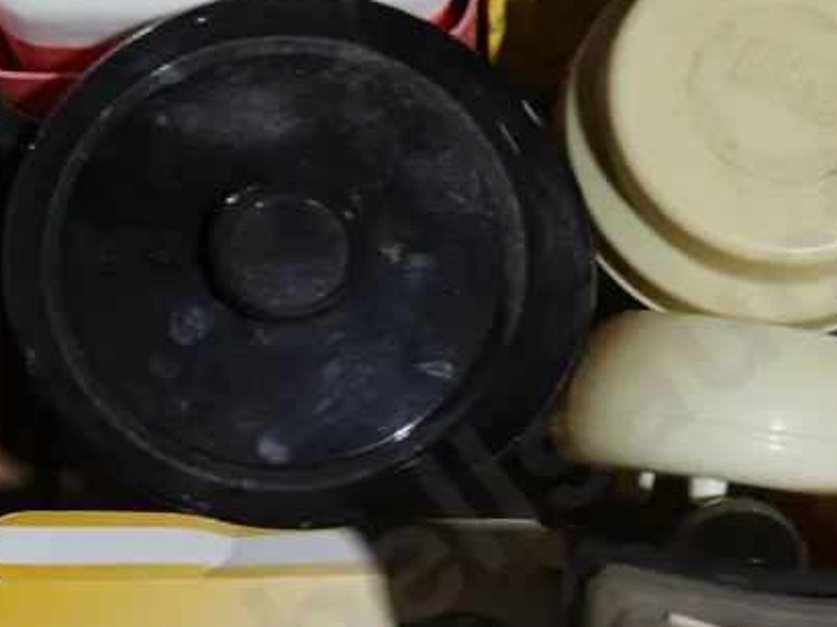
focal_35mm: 100
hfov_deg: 19.3
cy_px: 329
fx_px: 2417
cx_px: 737
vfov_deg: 14.8
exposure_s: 1/60
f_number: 4.4
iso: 320
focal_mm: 20
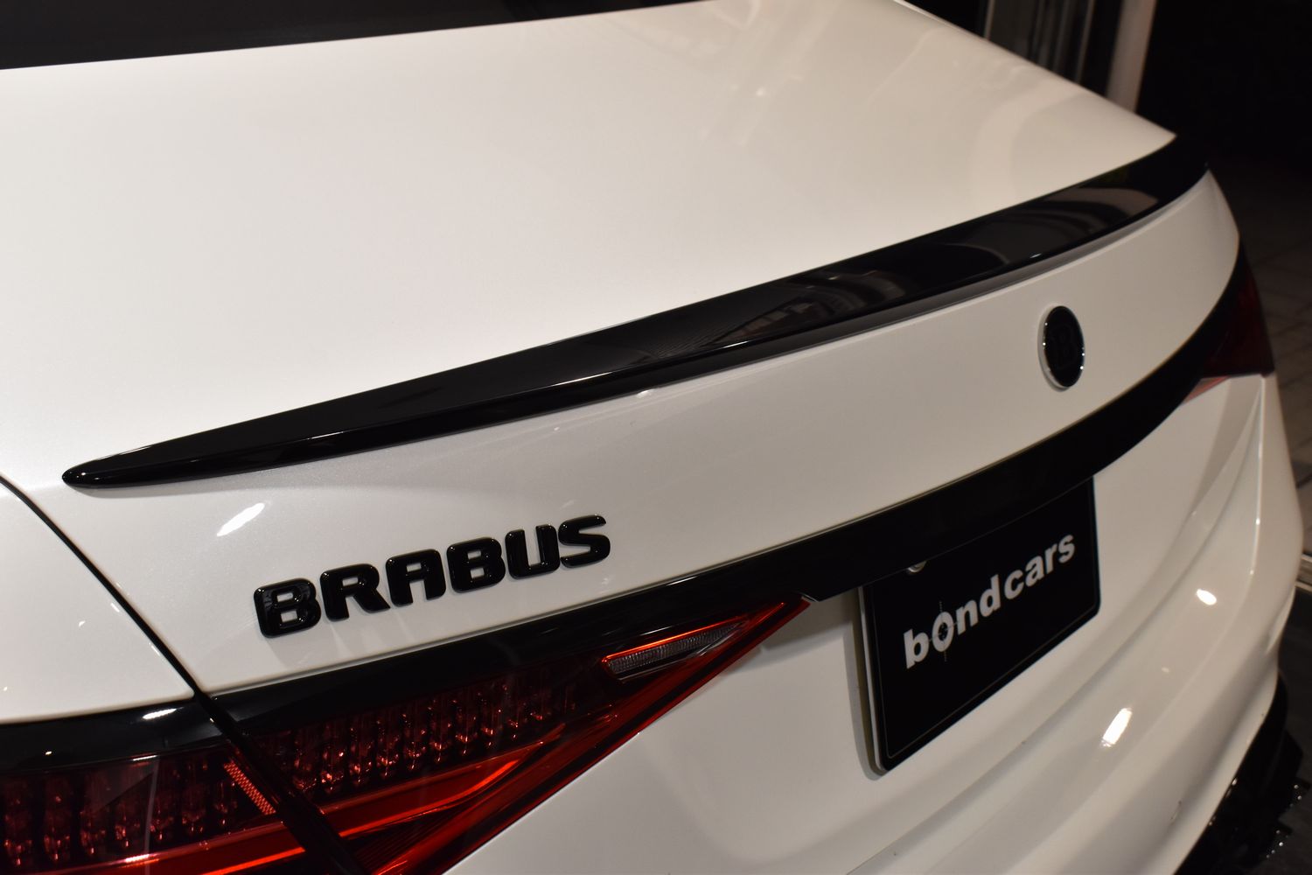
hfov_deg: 45.0
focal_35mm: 44
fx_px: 1585
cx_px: 656
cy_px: 438
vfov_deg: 30.8
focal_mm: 29
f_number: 8
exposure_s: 1/50
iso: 900
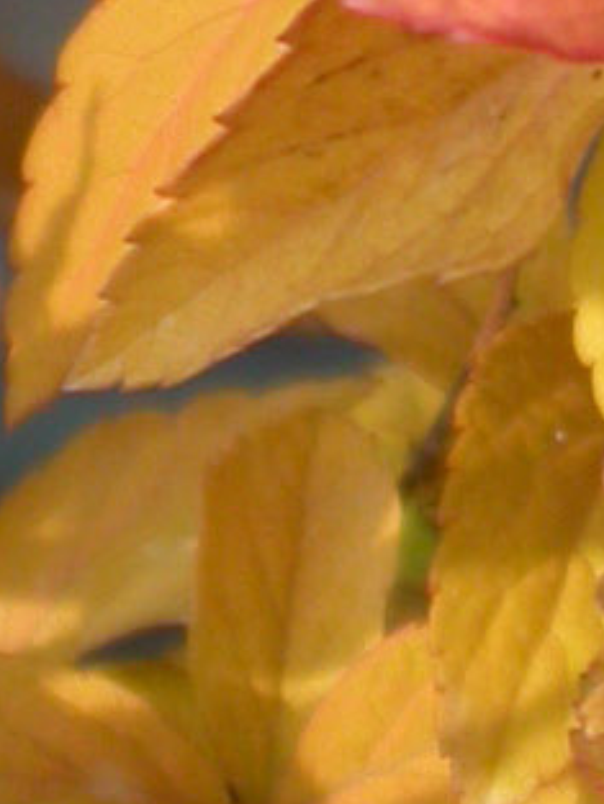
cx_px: 691
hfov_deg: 2.5
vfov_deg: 3.3
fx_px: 14019
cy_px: -830
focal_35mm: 603
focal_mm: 24.4
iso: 100
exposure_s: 1/654
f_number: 4.3
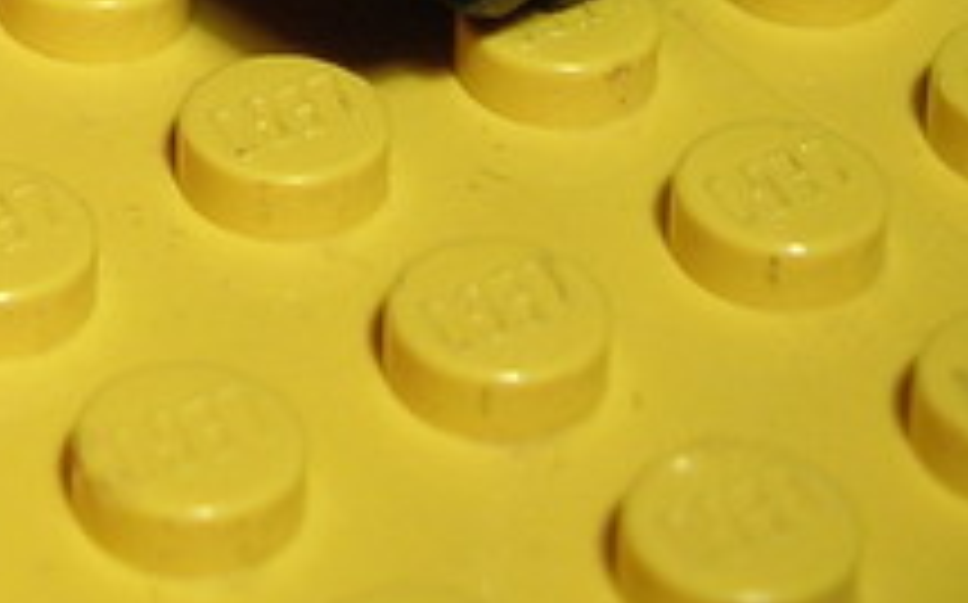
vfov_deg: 7.9
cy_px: -902
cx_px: -230
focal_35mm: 151
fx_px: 3980
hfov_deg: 13.4
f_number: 2.9
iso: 50
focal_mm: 5.7
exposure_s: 1/56.4
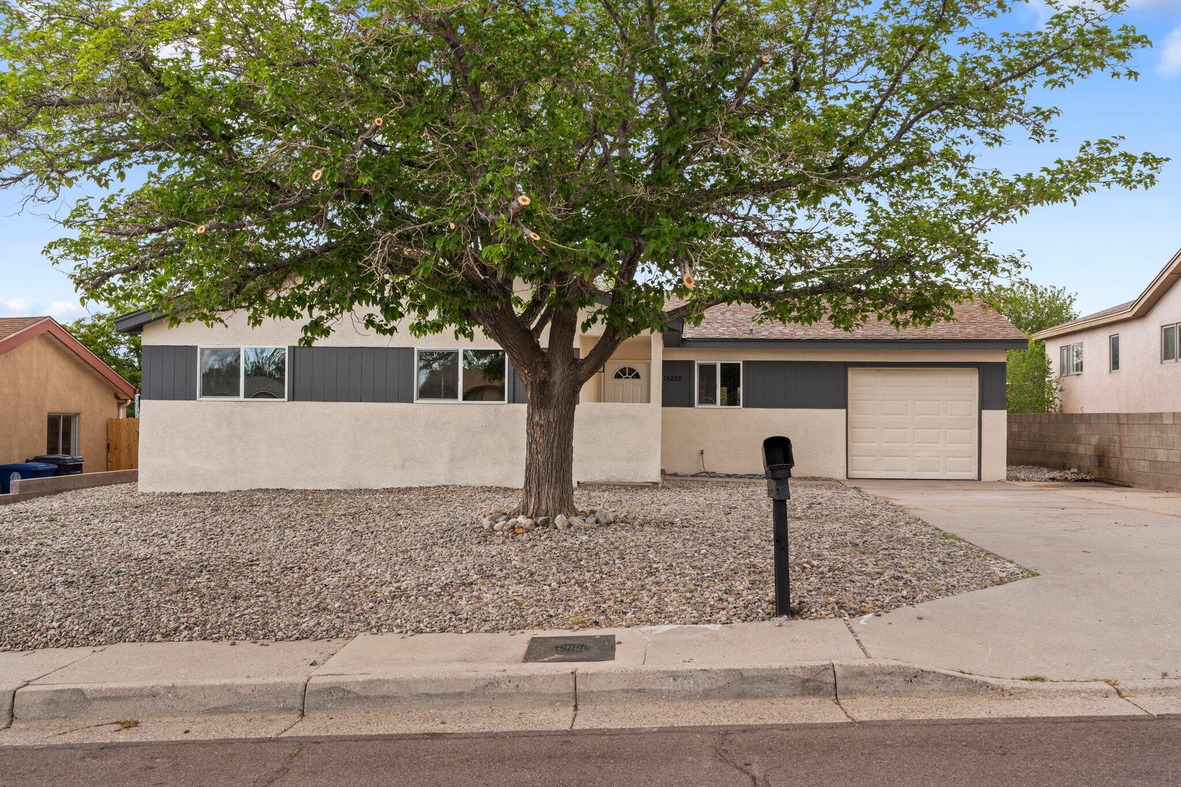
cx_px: 590
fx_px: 1082
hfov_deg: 57.2
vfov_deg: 40.0
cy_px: 394
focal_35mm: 33
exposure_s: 1/50
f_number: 9
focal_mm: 33
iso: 320
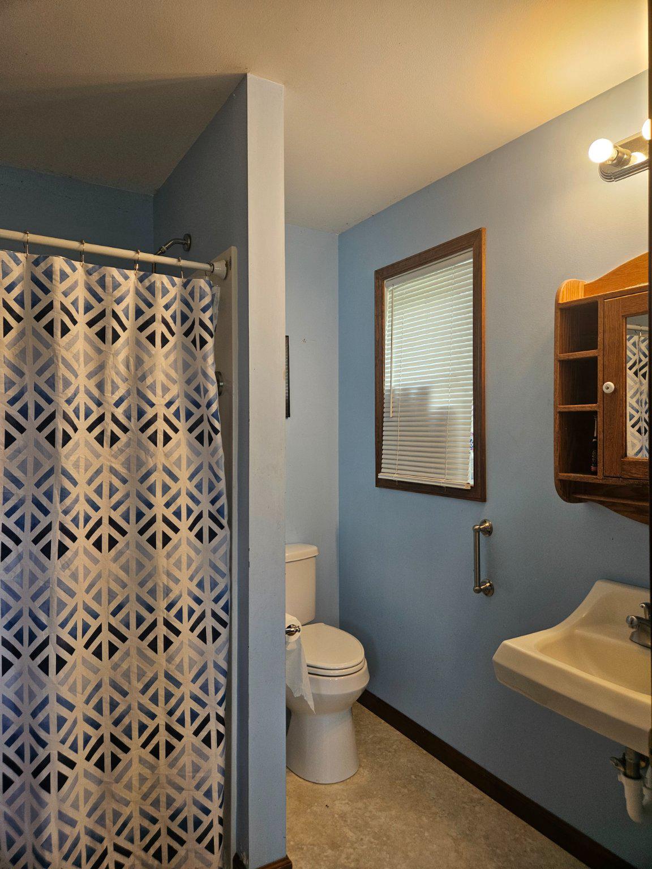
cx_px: 326
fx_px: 578
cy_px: 434
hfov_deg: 58.9
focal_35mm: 23
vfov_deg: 73.9
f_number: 1.8
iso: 125
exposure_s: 1/120
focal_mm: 5.4
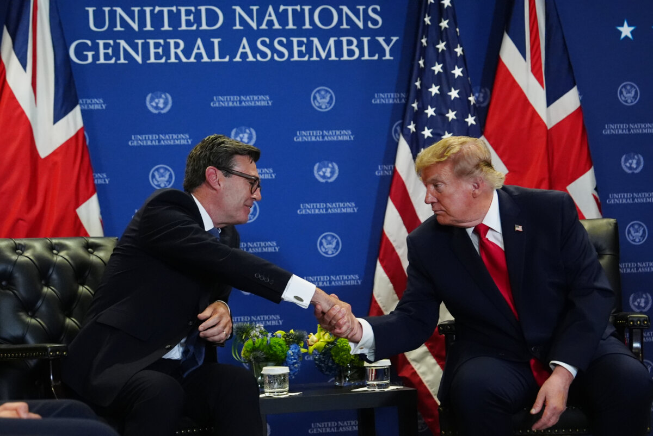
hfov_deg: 25.0
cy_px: 218
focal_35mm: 81
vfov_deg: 16.9
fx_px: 1470
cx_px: 326
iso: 4000
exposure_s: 1/500
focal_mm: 54
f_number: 2.8
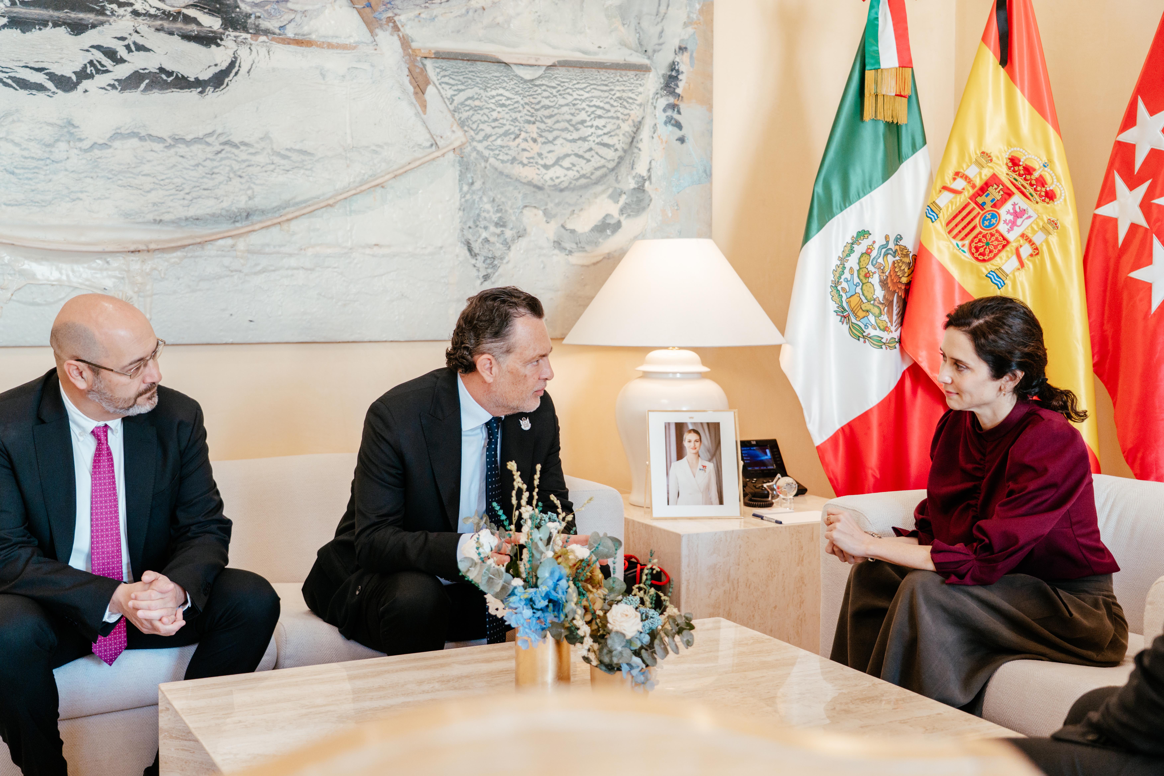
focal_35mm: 42
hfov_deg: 46.4
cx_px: 582
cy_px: 388
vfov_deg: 31.9
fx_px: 1358
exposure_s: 1/320
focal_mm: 42
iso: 2000
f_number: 4
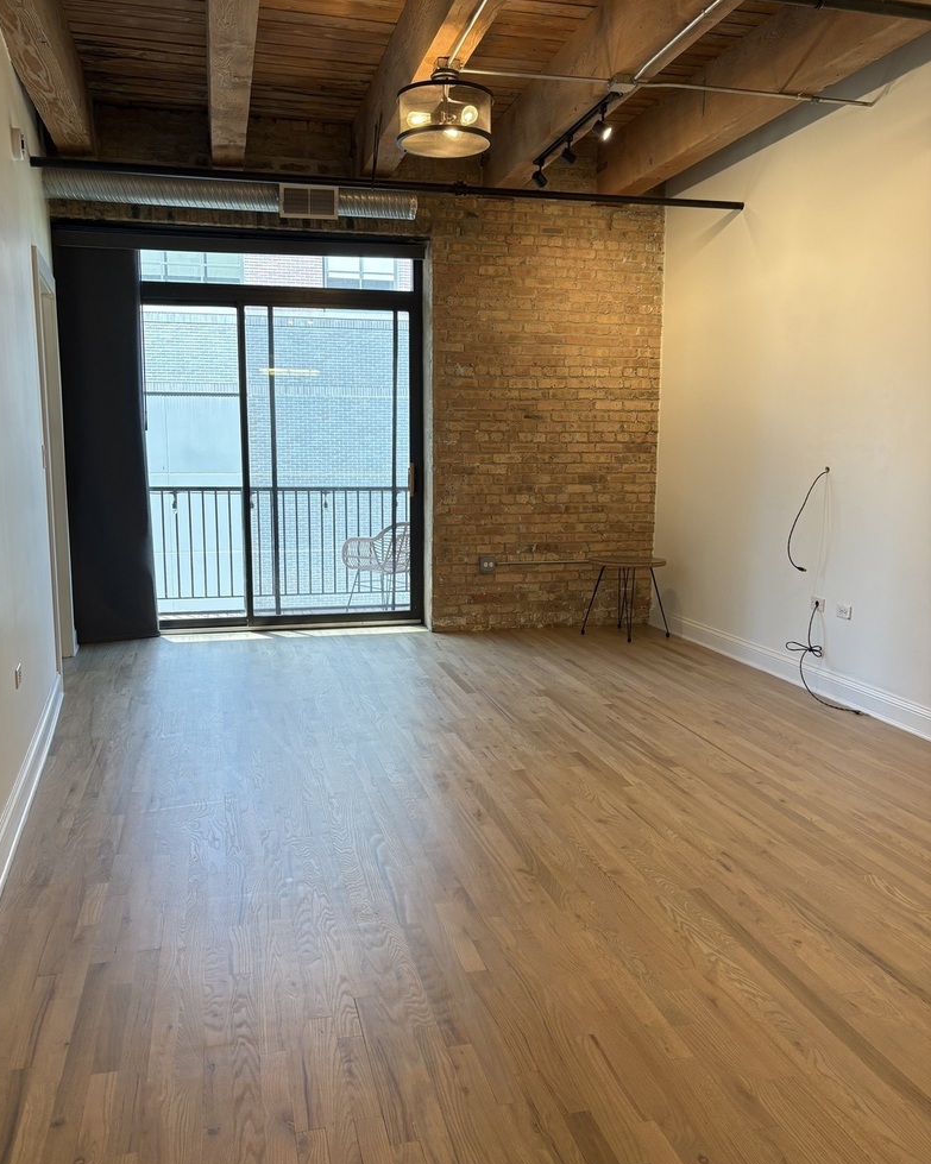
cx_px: 452
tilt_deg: -7.2
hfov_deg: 51.5
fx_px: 965
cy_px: 575
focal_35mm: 28
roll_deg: -0.7
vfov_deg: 62.2
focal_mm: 5.96
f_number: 1.6
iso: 64
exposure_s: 1/120
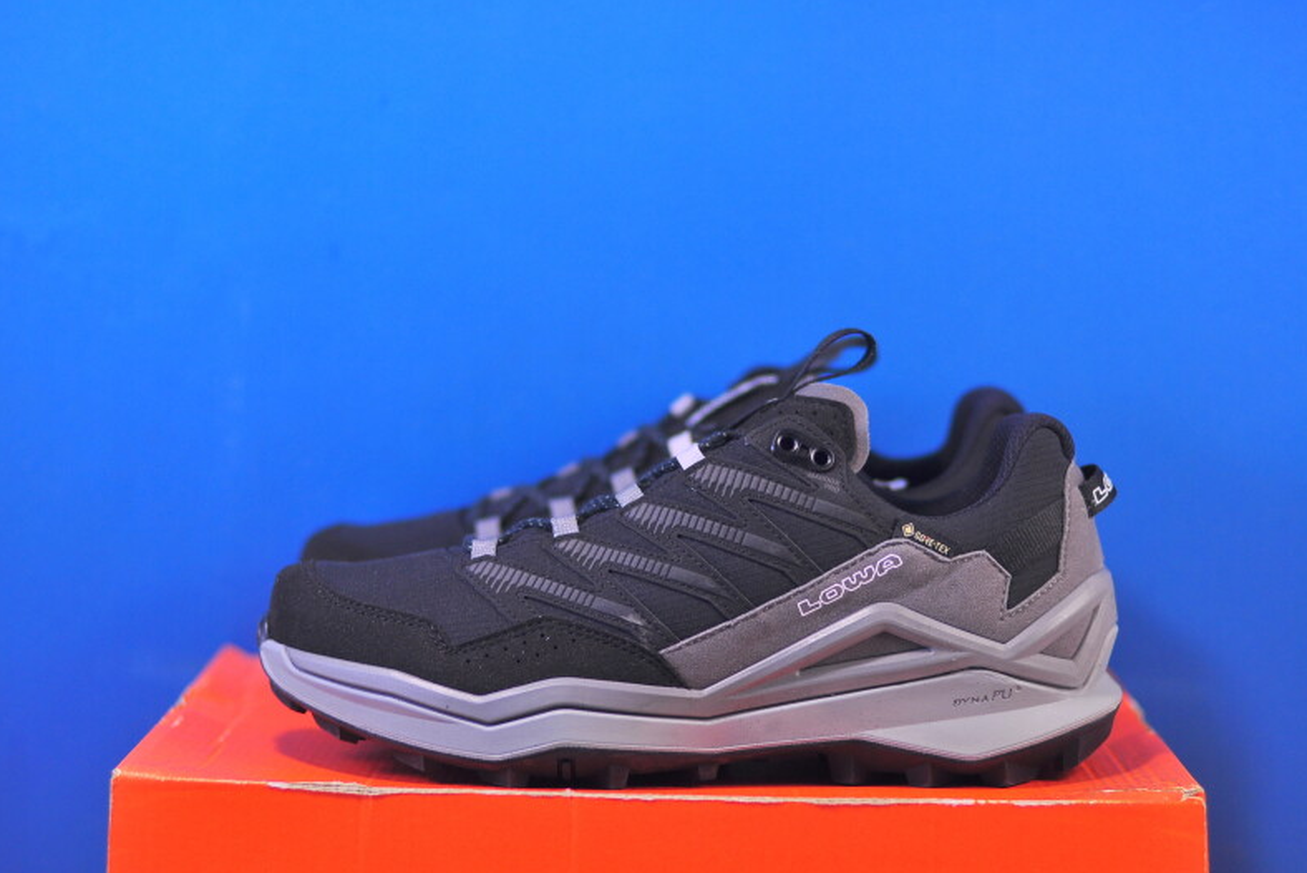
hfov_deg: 26.6
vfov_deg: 18.0
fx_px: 2760
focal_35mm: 76
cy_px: 439
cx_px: 658
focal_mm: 50
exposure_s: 1/320
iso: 250
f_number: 2.2
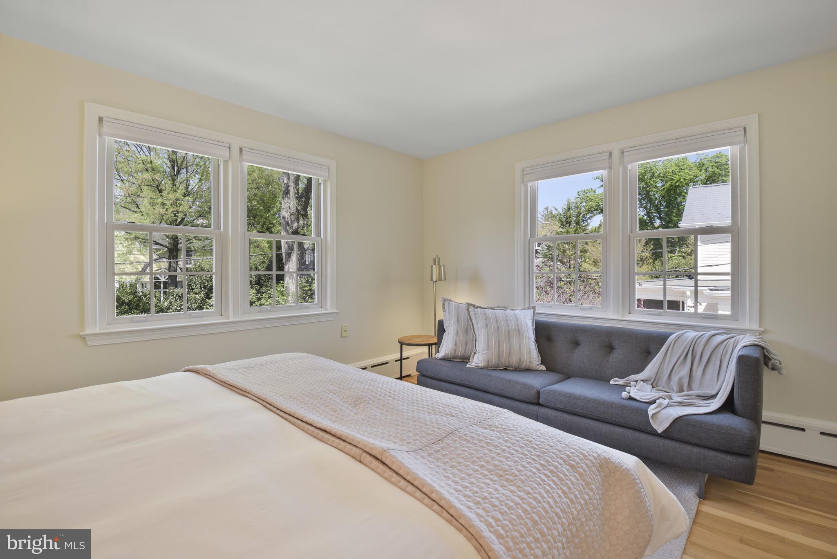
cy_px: 280
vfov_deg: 73.8
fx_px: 372
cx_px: 418
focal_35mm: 16
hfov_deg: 96.7
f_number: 8
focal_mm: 16
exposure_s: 1/8
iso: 400
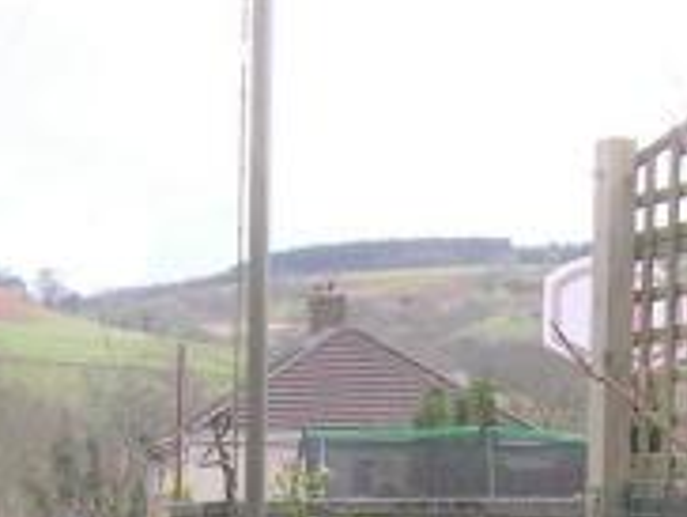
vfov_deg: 14.8
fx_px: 1908
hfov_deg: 20.4
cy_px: 659
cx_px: 281
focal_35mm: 96
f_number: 3.2
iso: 50
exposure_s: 1/50
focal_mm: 6.3
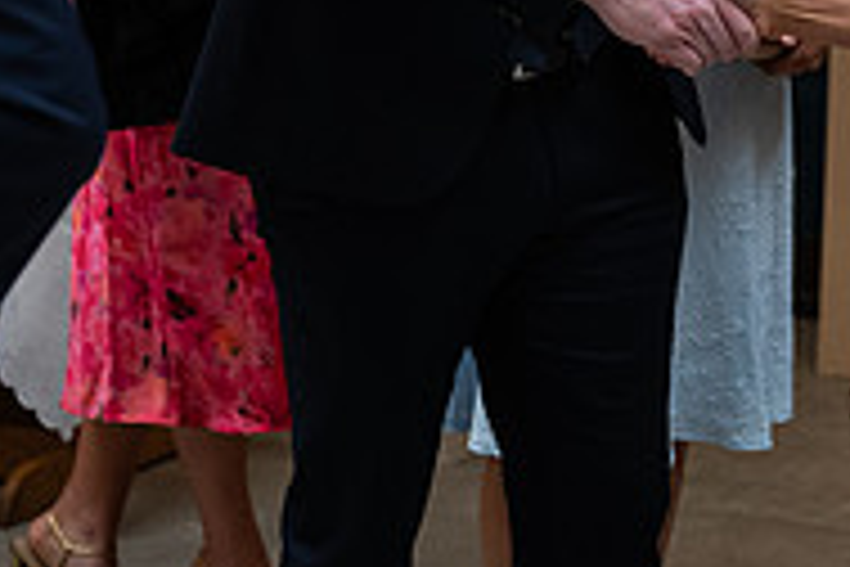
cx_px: 787
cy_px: -263
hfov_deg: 11.1
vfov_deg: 7.3
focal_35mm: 184
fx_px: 4344
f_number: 3.5
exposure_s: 1/160
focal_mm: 60
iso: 800
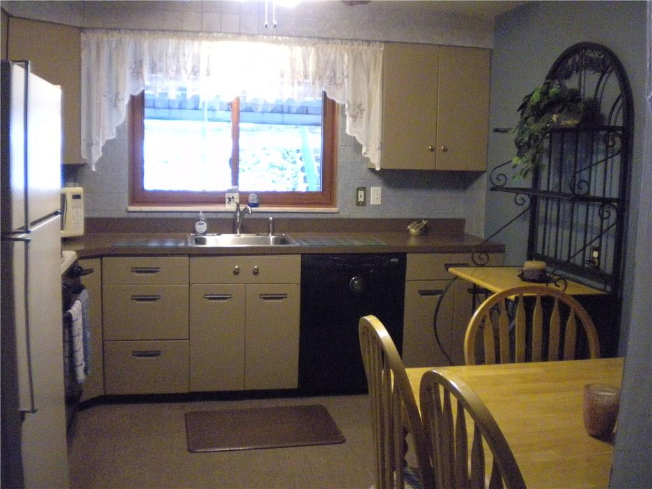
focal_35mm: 35
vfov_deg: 40.7
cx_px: 326
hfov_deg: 52.6
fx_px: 659
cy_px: 244
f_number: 3.1
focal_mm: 6.3
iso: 1333
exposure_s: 1/138
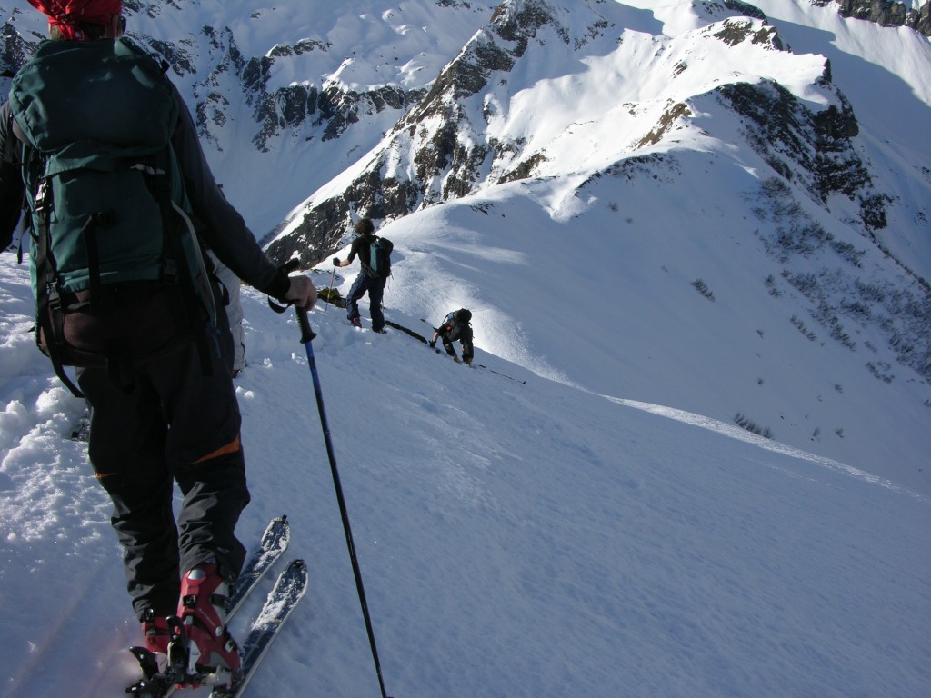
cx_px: 466
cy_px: 349
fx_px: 941
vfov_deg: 40.7
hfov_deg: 52.6
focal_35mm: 35
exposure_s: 1/268
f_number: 7.1
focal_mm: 8.9
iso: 50
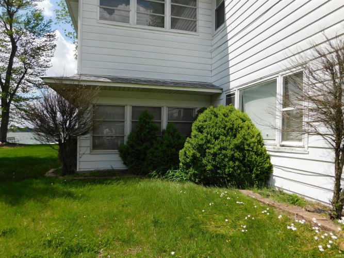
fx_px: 229
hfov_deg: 73.9
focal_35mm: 23
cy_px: 129
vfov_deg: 58.9
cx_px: 172
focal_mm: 4
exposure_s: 1/500
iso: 125
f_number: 6
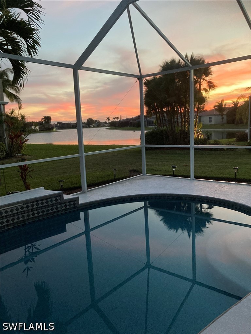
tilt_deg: -8.4
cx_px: 126
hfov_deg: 49.7
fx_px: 271
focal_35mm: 28
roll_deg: +2.5
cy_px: 167
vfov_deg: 63.4
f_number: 1.8
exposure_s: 1/30
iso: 400
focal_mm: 3.99
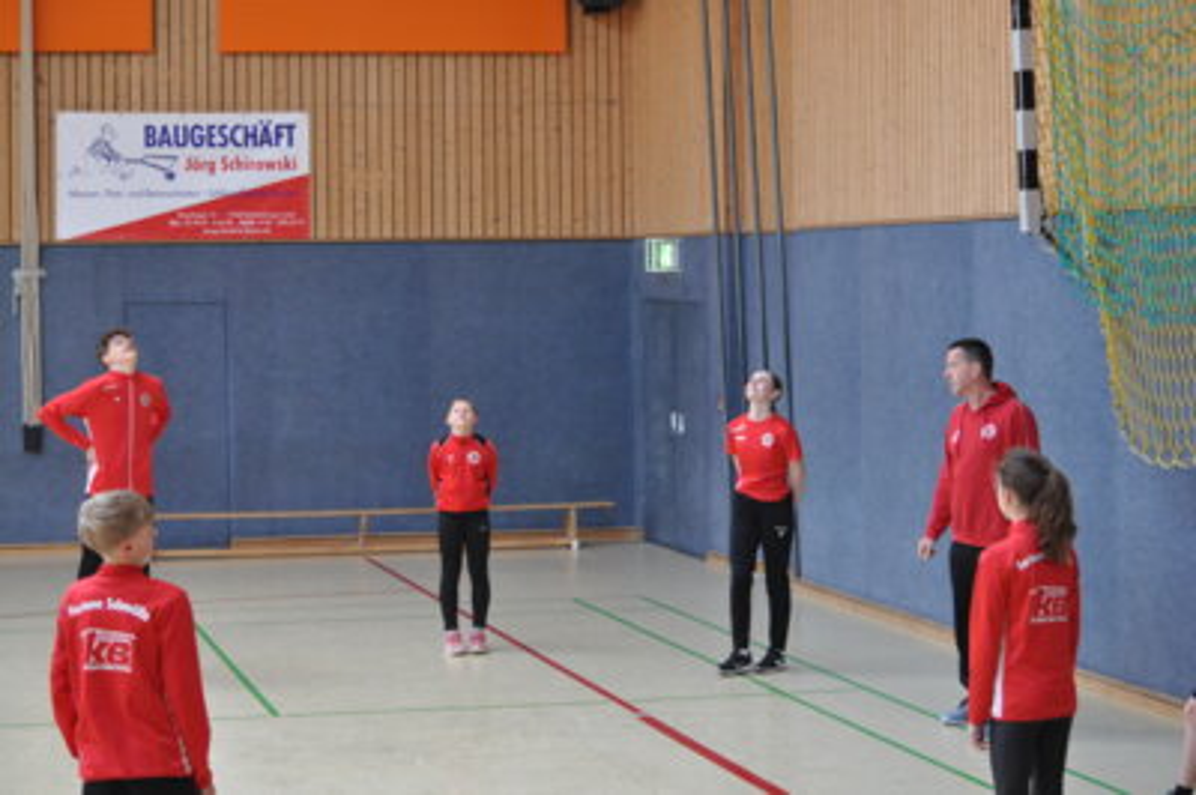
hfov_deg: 24.6
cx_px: 598
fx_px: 2739
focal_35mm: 82
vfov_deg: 16.5
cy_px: 398
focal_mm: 55
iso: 1600
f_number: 4.5
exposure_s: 1/80
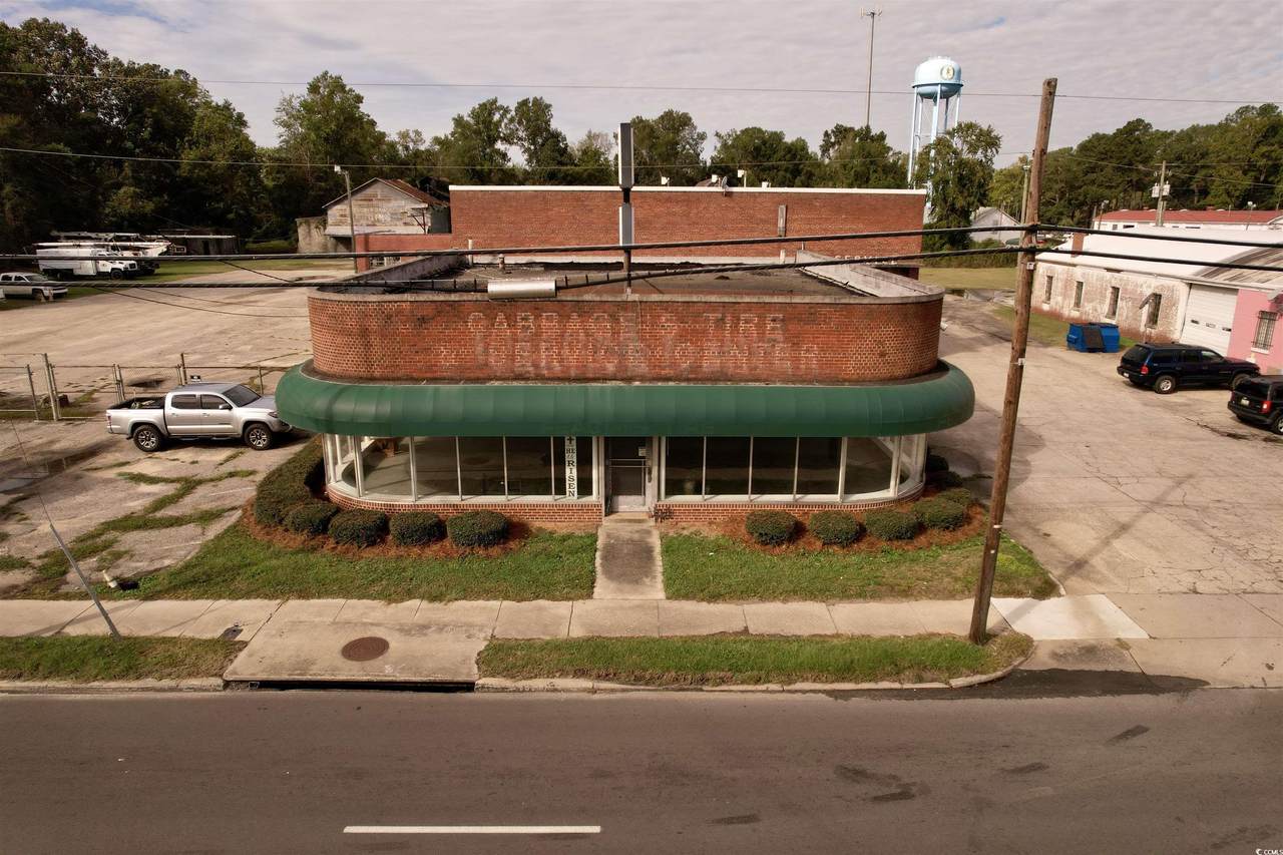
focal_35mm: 22
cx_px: 642
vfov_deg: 57.2
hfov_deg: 78.6
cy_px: 428
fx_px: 784
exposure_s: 1/3000
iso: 130
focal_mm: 8.38
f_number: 2.8
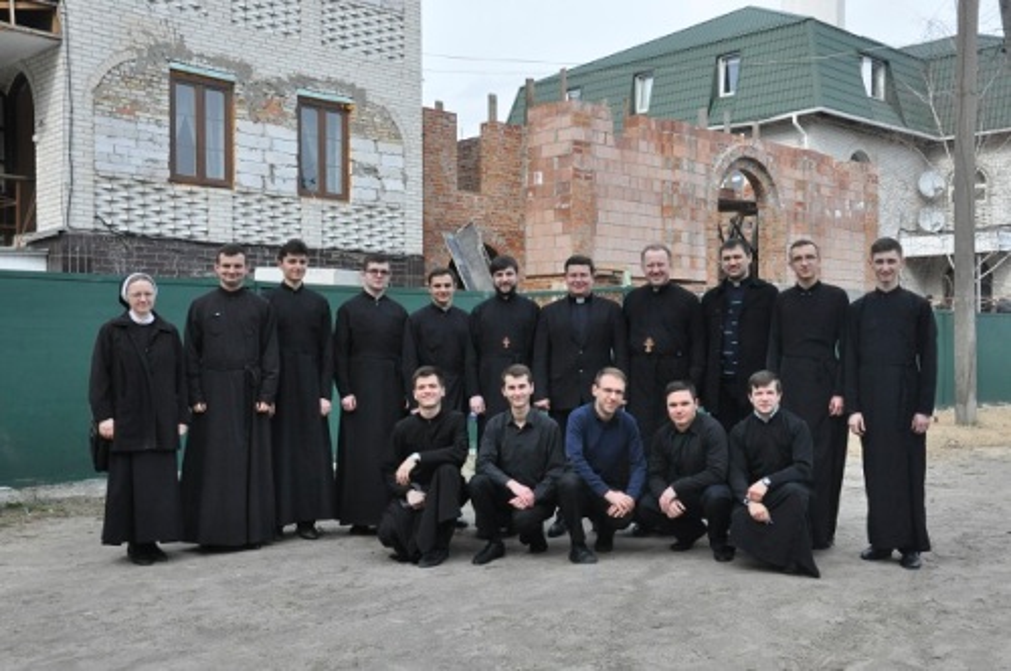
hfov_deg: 49.6
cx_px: 506
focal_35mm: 39
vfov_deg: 34.1
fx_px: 1094
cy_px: 336
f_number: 16
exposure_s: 1/250
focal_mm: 26
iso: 1000
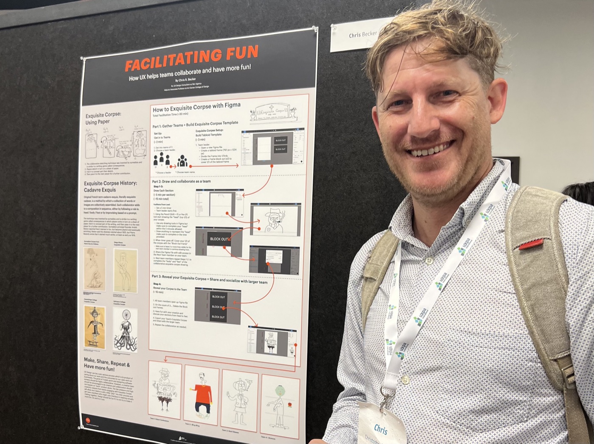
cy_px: 222
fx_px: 446
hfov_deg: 67.3
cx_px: 297
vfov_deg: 53.0
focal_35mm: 26
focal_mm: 5.7
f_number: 1.5
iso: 80
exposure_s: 1/120
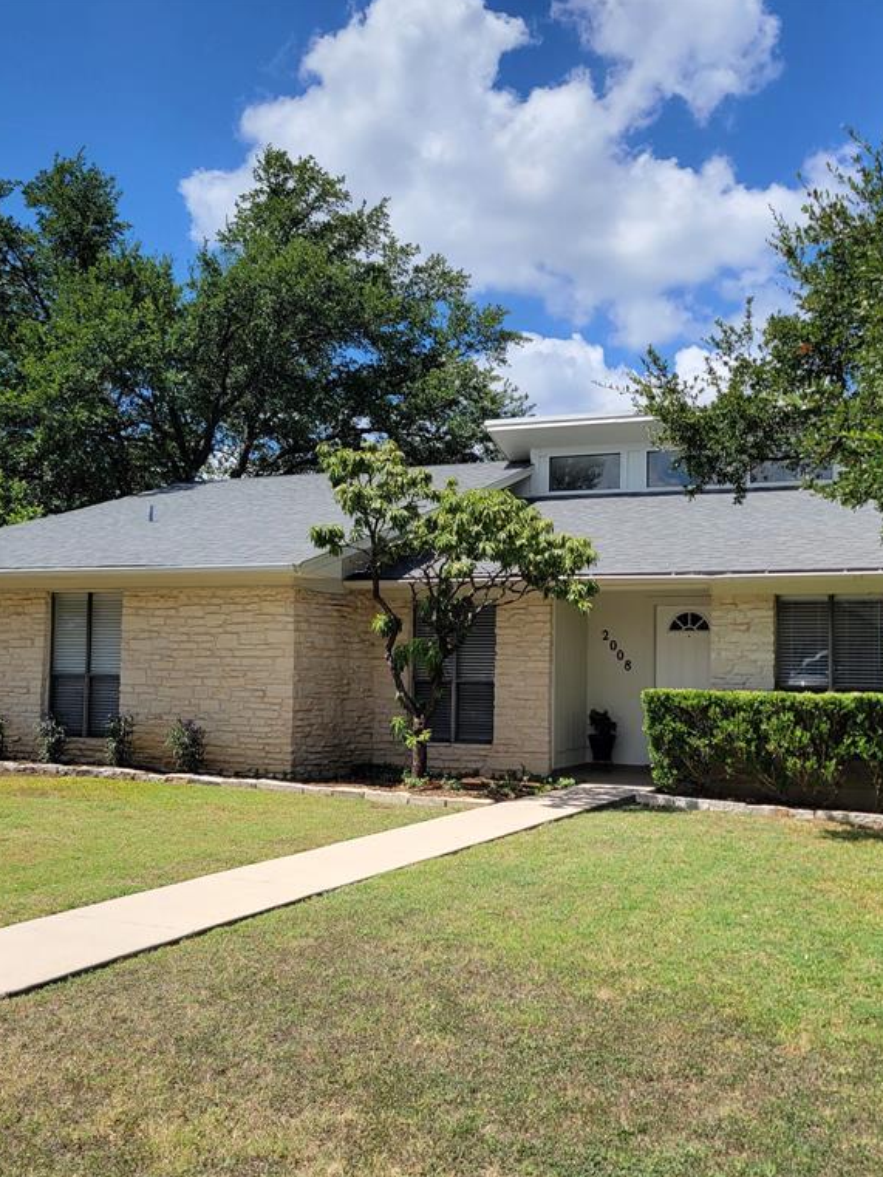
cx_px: 529
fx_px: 1190
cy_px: 588
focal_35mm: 35
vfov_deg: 52.6
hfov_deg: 40.5
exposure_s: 1/2265
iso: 40
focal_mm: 5.4
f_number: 1.8
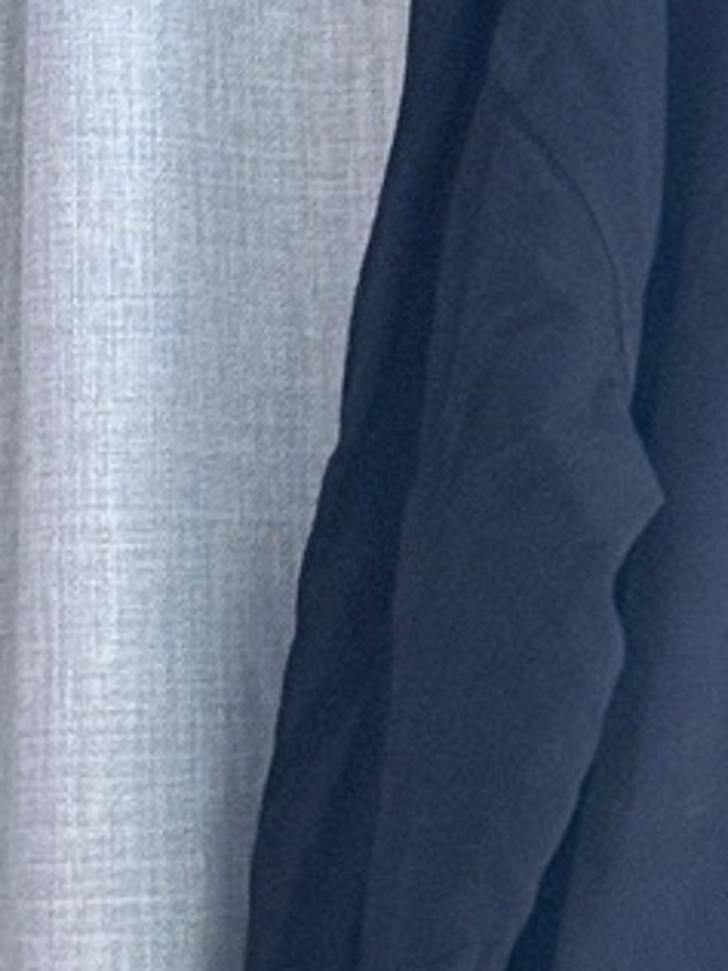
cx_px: 1471
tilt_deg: +3.5
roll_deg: +0.4
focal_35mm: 243
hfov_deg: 6.0
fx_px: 6814
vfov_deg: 8.1
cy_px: 765
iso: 500
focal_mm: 6.76
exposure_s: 1/39
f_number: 1.78
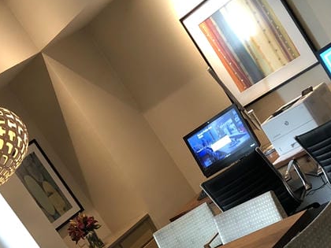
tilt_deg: -10.3
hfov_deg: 24.4
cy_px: 275
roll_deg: +34.3
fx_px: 765
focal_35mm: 80
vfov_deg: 17.8
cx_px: 143
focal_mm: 3.99
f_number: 1.8
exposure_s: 1/15
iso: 80
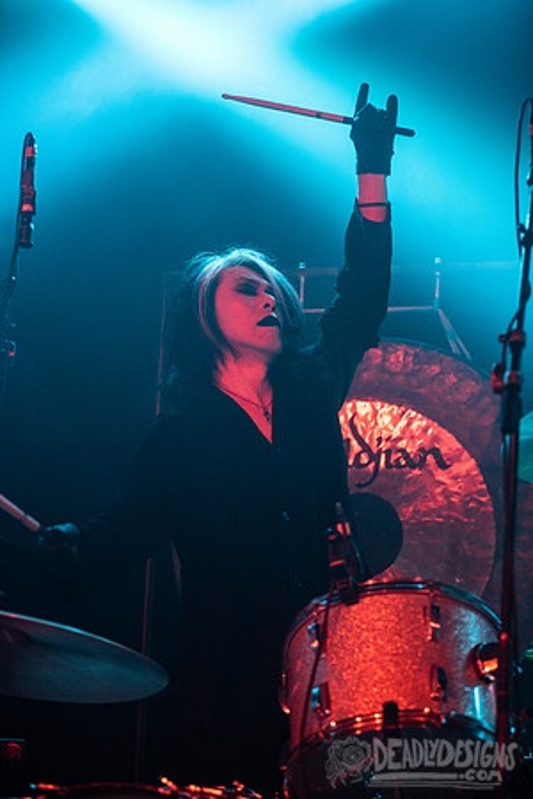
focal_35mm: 80
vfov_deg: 25.4
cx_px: 266
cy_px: 400
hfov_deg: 17.1
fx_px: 1777
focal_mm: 80
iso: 3200
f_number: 3.2
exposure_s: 1/320
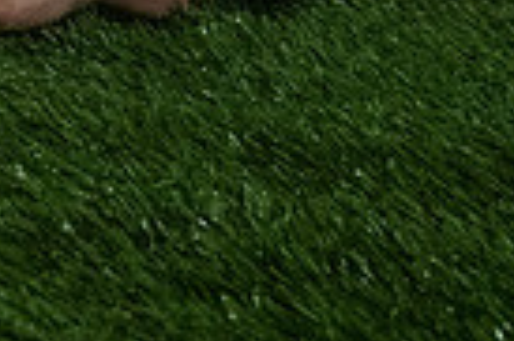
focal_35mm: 124
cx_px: -489
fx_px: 1768
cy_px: -233
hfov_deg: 14.1
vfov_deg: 10.5
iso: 6400
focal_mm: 24
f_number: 4.5
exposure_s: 1/400
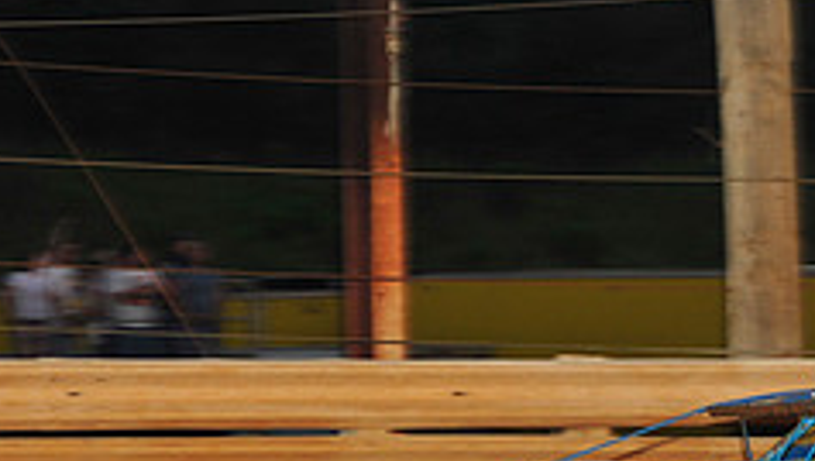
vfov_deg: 4.0
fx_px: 6643
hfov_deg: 7.0
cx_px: 832
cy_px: 482
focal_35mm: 307
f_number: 6.3
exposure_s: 1/320
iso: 800
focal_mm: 120
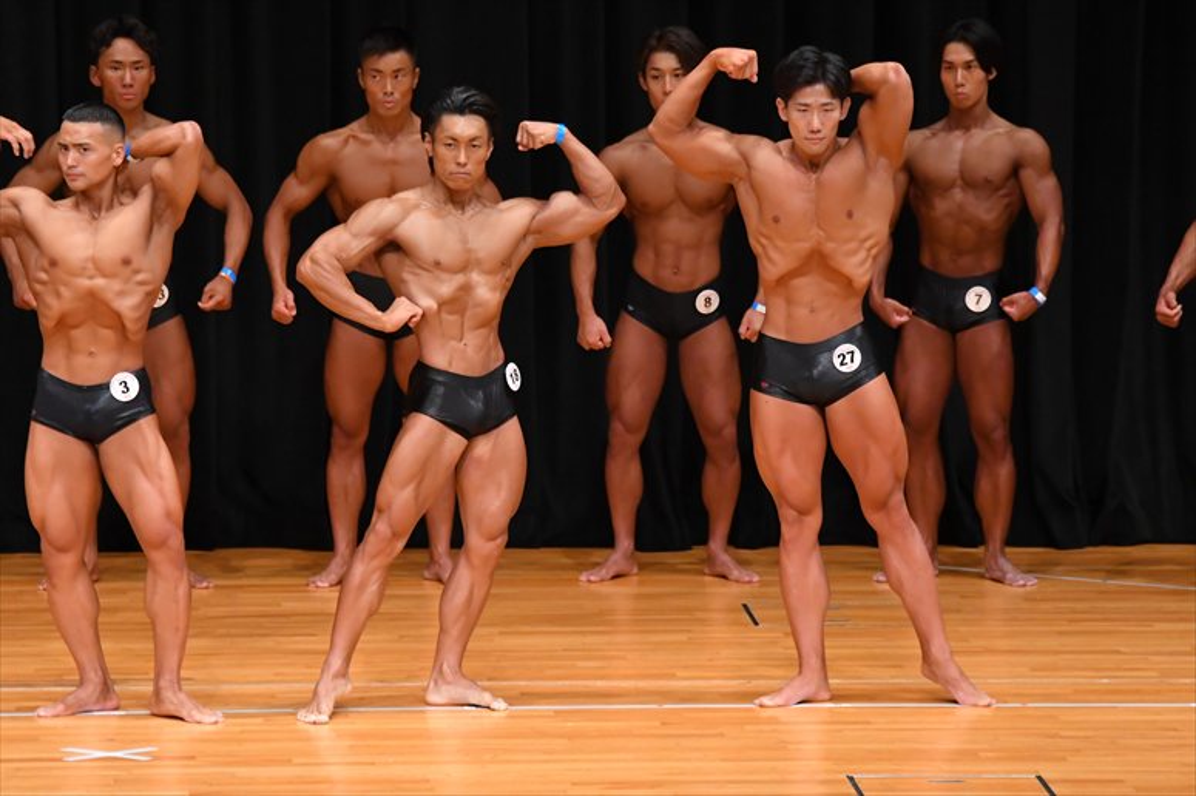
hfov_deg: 8.1
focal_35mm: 255
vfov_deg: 5.4
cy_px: 398
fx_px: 8468
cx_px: 598
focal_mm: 170
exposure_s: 1/400
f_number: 5.6
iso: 4000
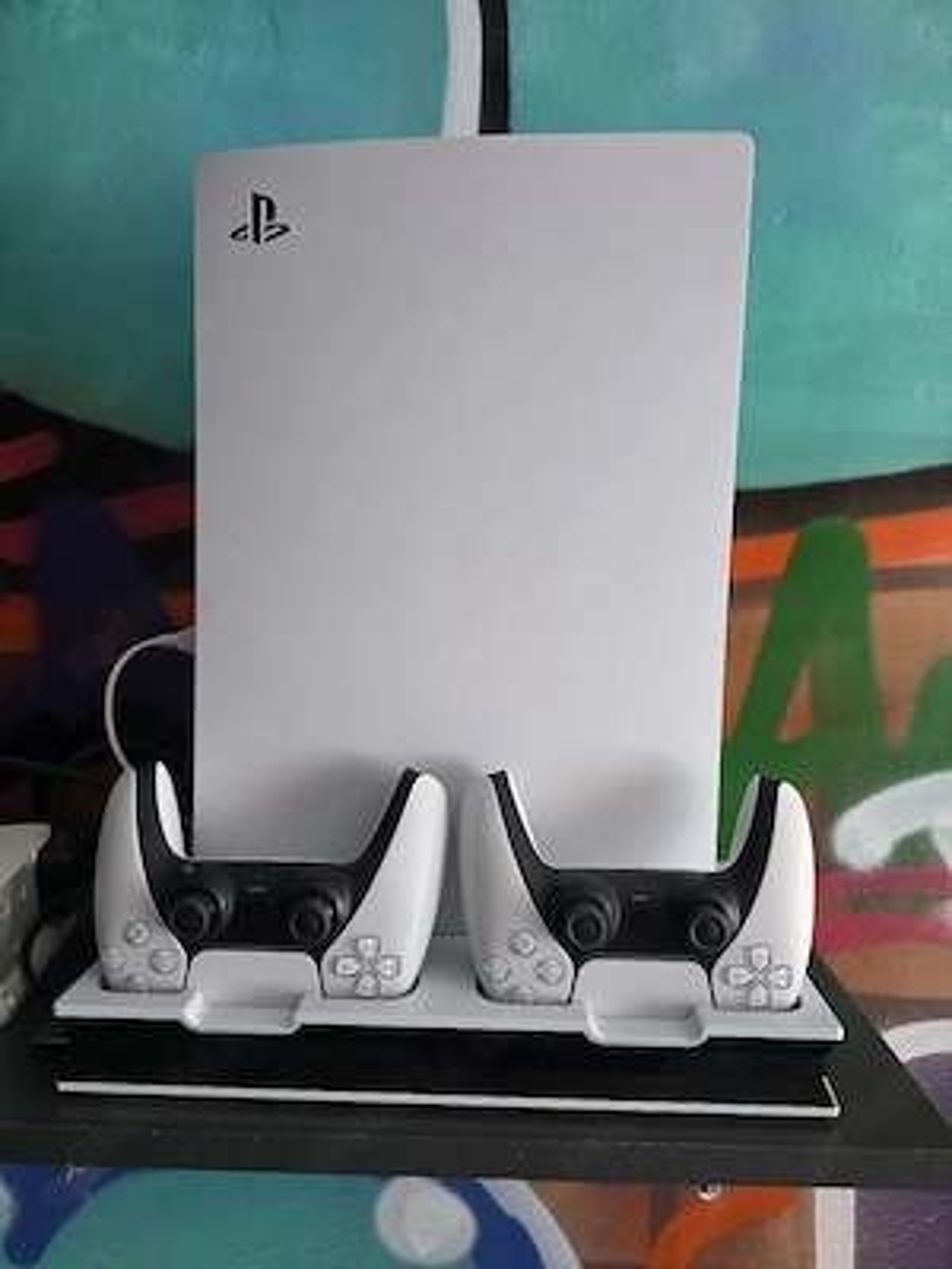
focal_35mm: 23
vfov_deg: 73.9
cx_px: 476
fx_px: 843
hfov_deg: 58.9
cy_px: 634
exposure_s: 1/101
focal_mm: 6.3
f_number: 1.7
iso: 640
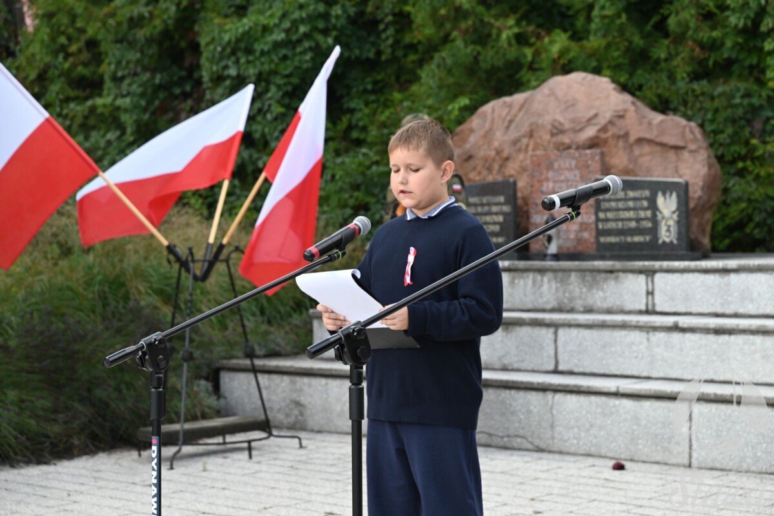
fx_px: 1613
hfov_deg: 27.0
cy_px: 258
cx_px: 387
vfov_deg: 18.2
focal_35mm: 75
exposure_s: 1/250
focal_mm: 75
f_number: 5.6
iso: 200
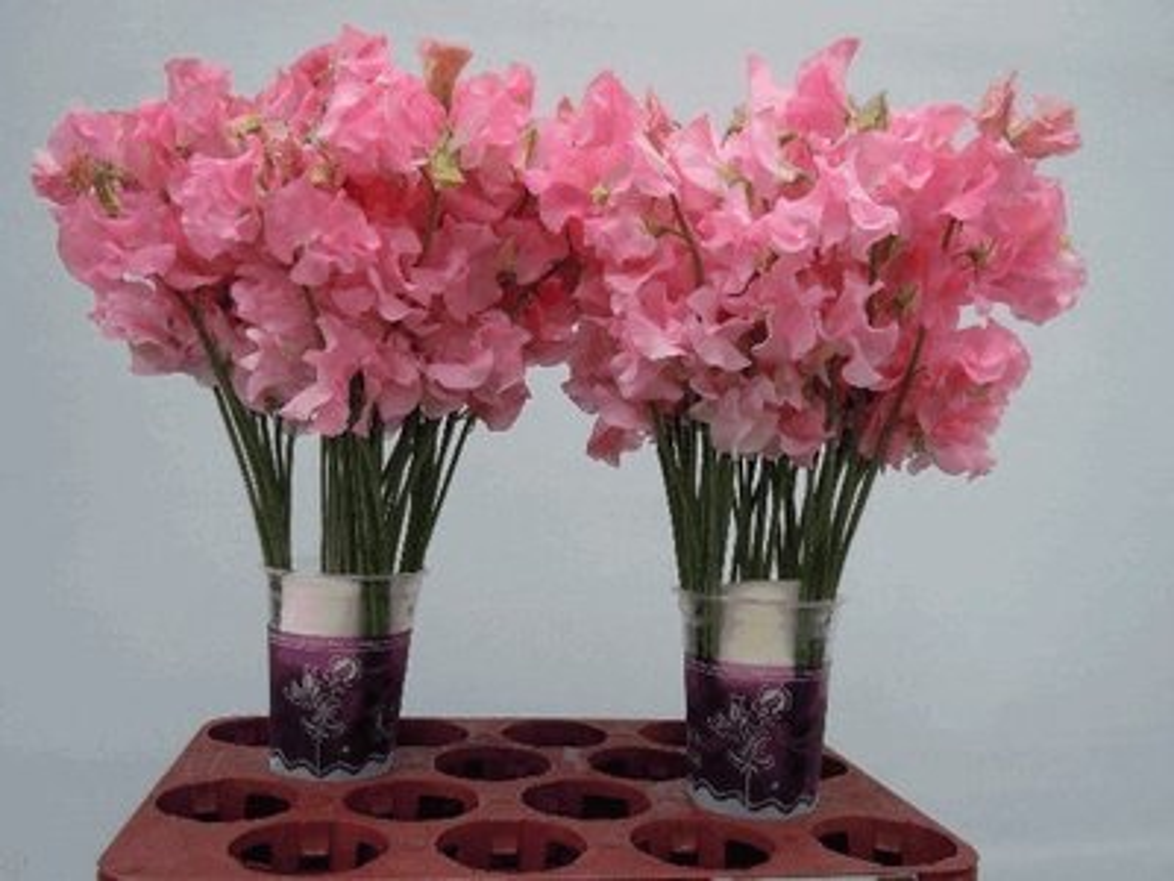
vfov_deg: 46.8
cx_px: 587
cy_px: 440
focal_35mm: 30
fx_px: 1017
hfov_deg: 60.0
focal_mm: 5.4
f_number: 3.5
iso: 100
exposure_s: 1/60
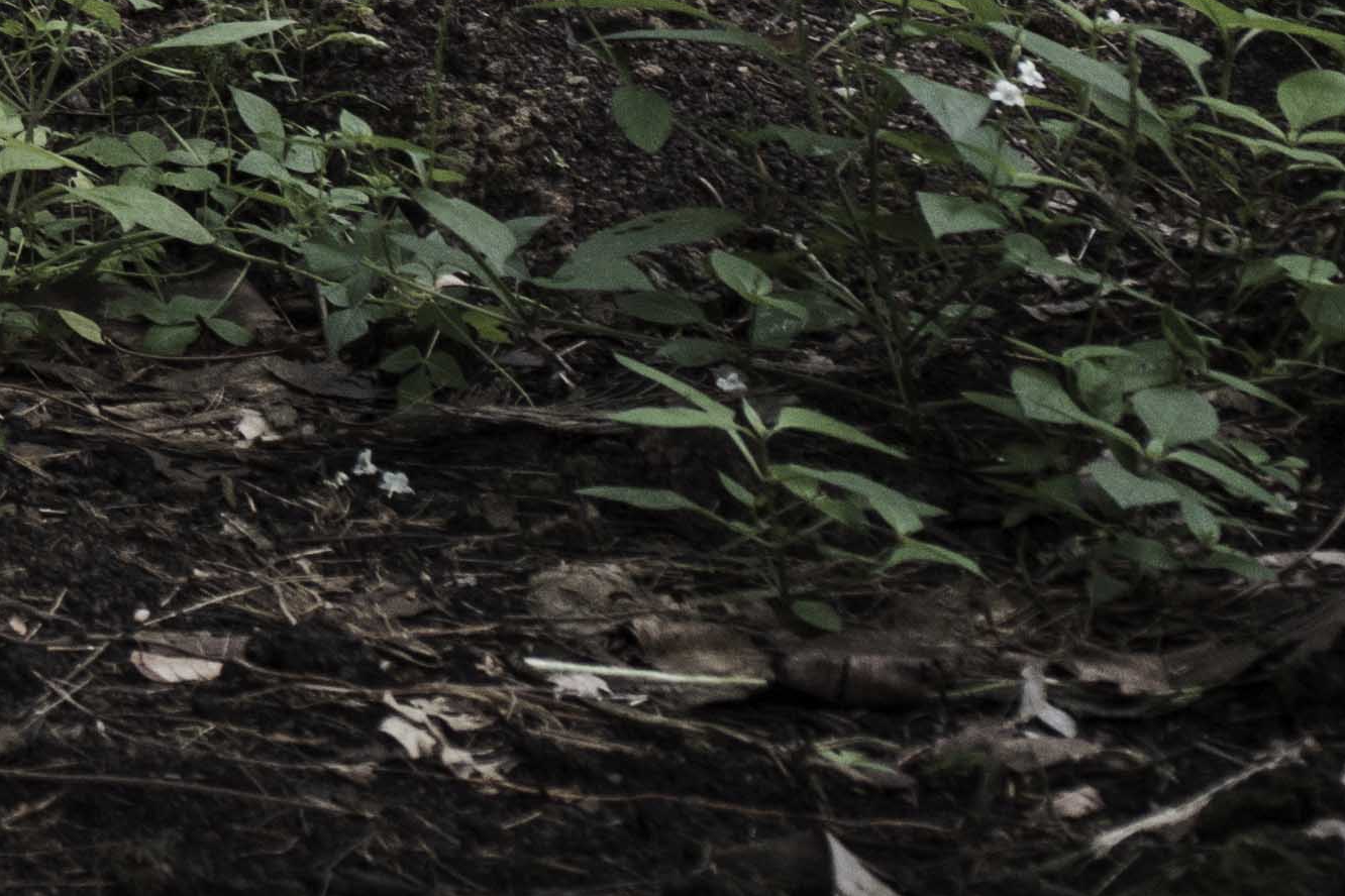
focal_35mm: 226
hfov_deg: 8.2
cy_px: -2117
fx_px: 8443
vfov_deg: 5.6
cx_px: -2207
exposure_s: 1/750
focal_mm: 45
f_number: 5.6
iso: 800
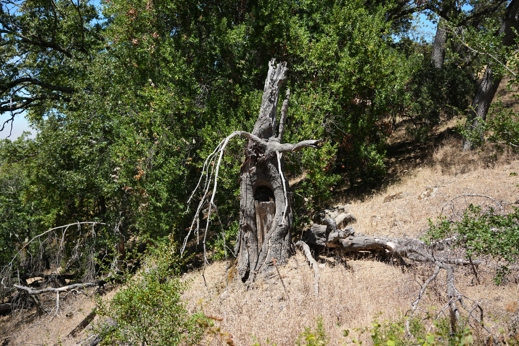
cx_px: 260
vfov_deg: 27.0
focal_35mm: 50
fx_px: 721
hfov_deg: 39.6
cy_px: 173
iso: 500
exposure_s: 1/1600
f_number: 4.5
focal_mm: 50
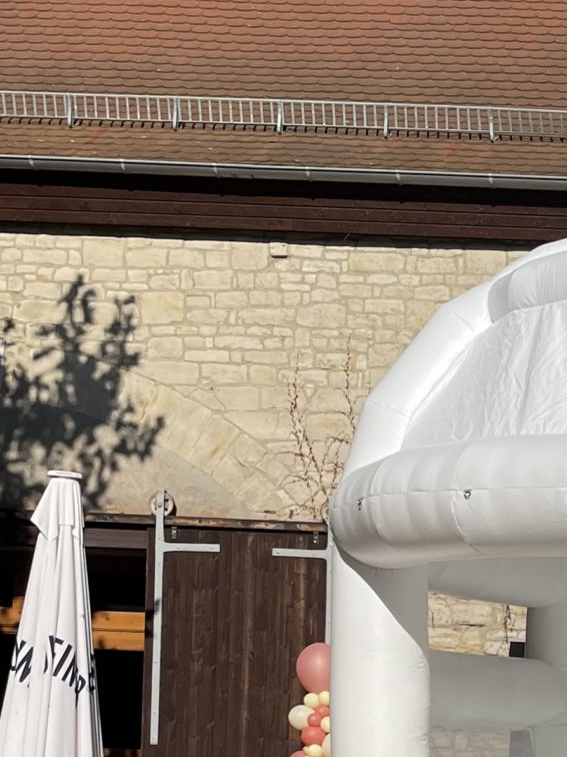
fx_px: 1922
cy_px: 787
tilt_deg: -1.2
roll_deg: -2.4
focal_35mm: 88
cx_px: 840
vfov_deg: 21.3
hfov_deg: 15.5
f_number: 1.6
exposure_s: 1/9091
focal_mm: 4.2
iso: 32
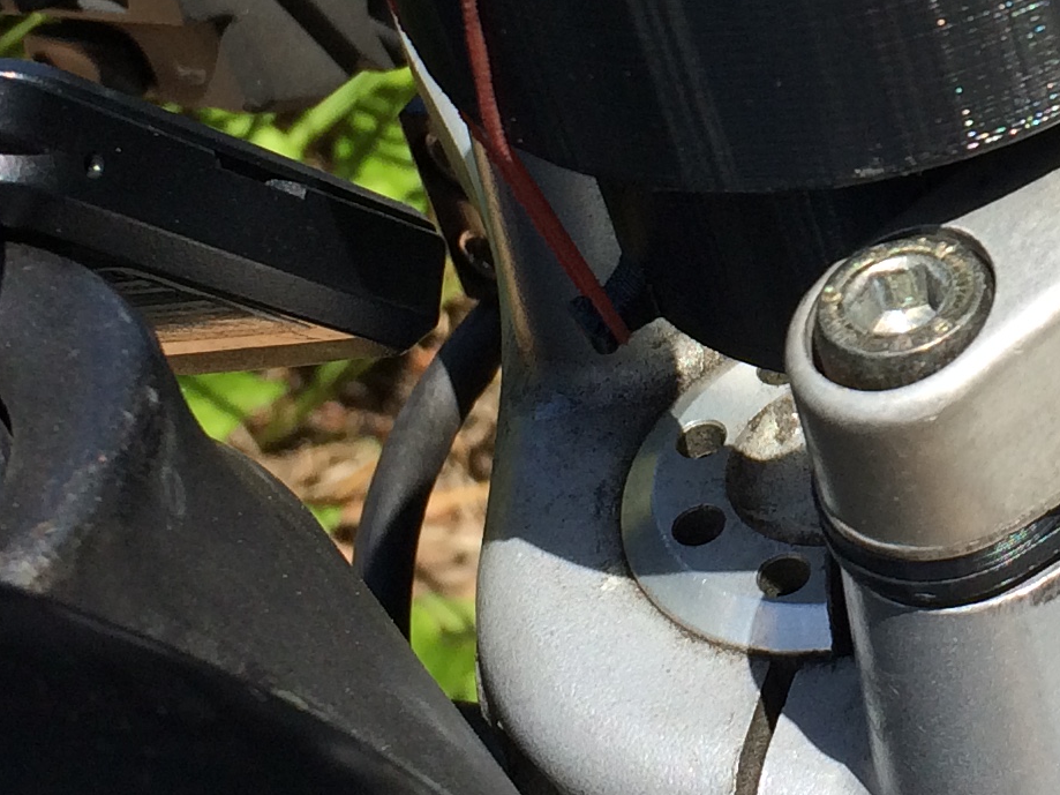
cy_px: -50
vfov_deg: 14.1
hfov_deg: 18.6
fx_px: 3154
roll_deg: -21.9
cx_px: 1046
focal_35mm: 103
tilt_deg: -33.7
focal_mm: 4.15
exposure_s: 1/1786
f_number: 2.2
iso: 32
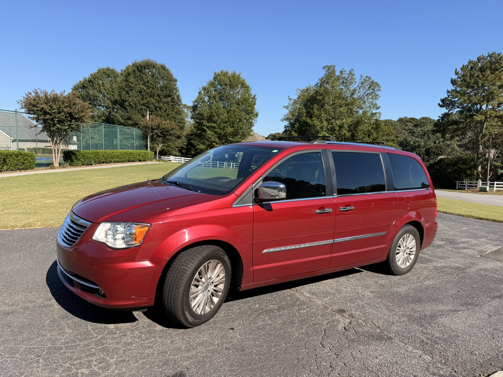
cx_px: 252
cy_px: 188
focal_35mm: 24
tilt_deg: -7.4
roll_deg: -0.8
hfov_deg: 71.6
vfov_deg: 56.8
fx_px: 349
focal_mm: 6.76
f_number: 1.78
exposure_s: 1/3021
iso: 80
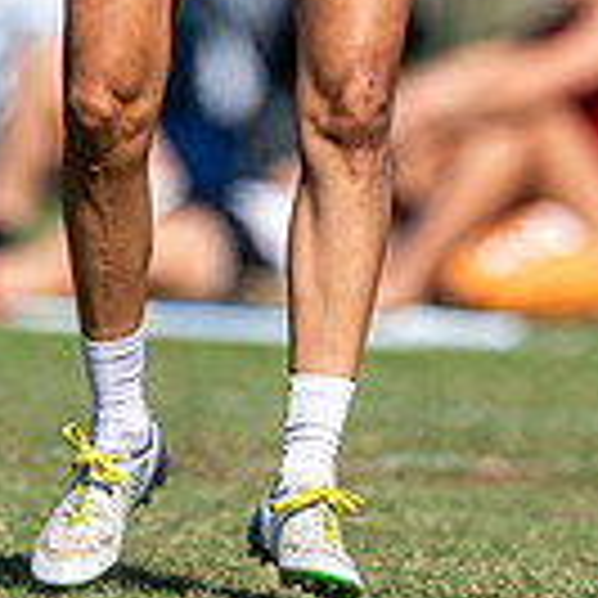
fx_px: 28965
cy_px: -173
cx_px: 391
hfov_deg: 1.2
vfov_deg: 1.2
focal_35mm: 1482
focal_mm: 400
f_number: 2.8
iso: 100
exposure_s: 1/3200
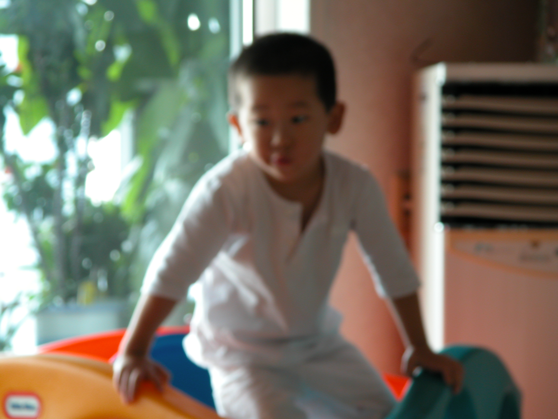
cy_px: 210
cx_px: 279
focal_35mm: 203
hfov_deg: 9.7
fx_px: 3272
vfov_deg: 7.3
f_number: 4.6
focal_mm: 52.4
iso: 100
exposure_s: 1/24.2
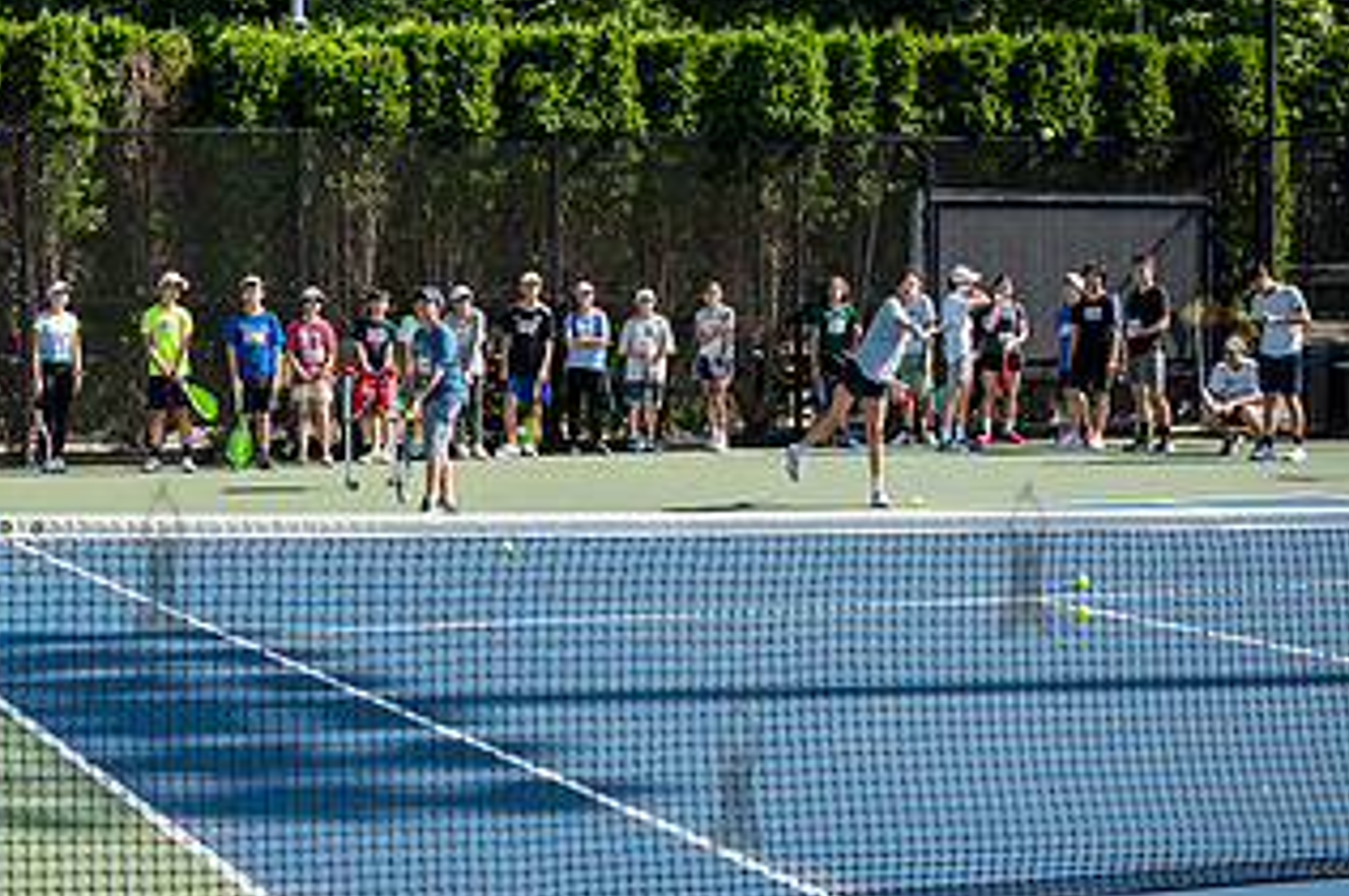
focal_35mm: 78
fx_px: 2920
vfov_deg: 17.5
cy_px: 440
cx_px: 388
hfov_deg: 25.8
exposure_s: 1/1000
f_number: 4.5
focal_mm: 34
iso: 200
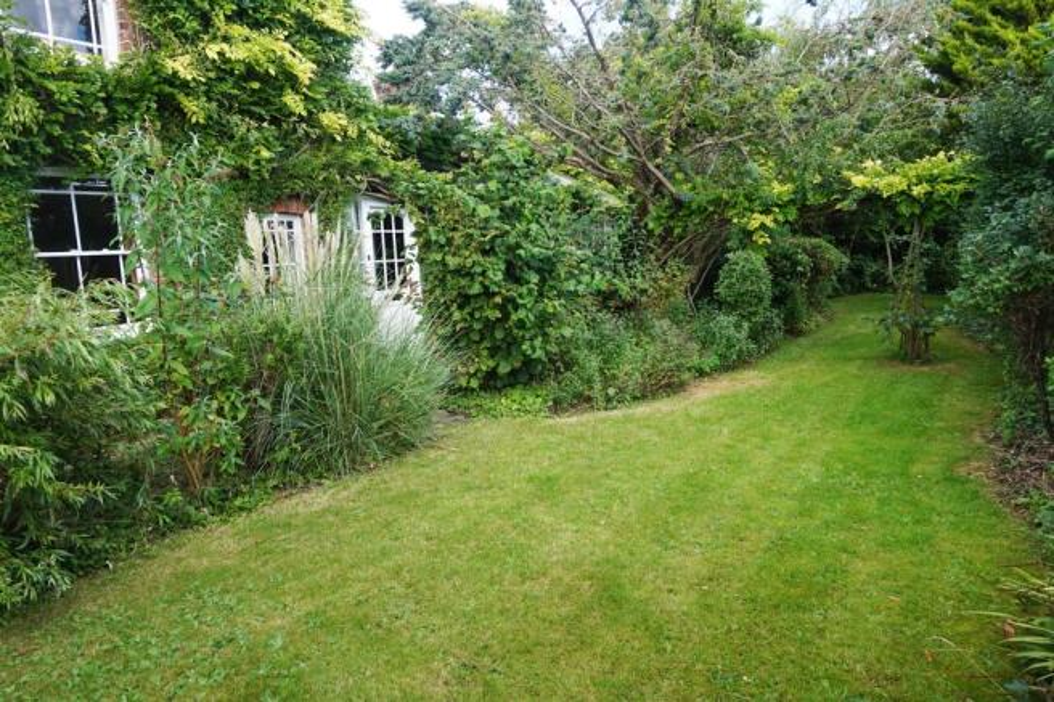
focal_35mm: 24
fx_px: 702
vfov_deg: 53.1
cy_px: 351
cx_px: 527
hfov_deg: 73.8
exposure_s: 1/60
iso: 100
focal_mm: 16
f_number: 6.3
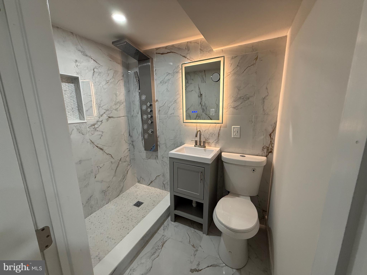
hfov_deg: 102.1
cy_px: 138
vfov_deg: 85.7
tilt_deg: -12.6
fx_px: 148
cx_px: 184
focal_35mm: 14
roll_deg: +0.3
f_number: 2.2
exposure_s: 1/120
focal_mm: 2.22
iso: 250
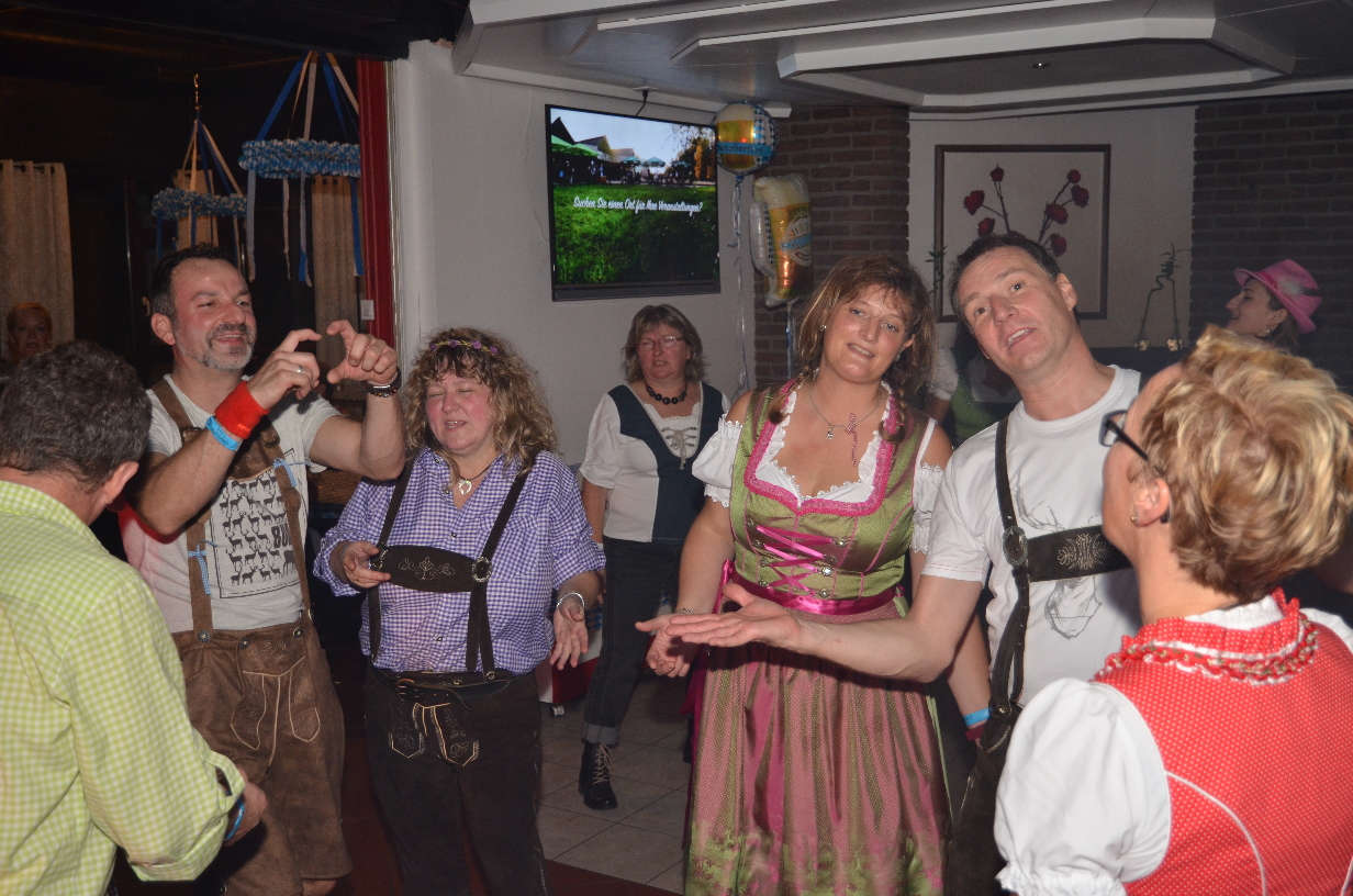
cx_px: 676
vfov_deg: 35.3
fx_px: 1406
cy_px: 448
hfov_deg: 51.4
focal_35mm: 38
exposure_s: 1/60
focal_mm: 25
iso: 800
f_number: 4
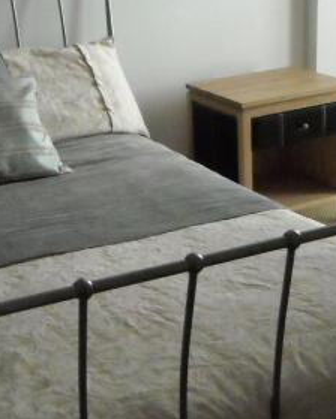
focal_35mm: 71
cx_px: 143
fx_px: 883
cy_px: 201
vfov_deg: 26.8
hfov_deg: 21.5
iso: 800
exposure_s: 1/218
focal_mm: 5.7
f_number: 2.8
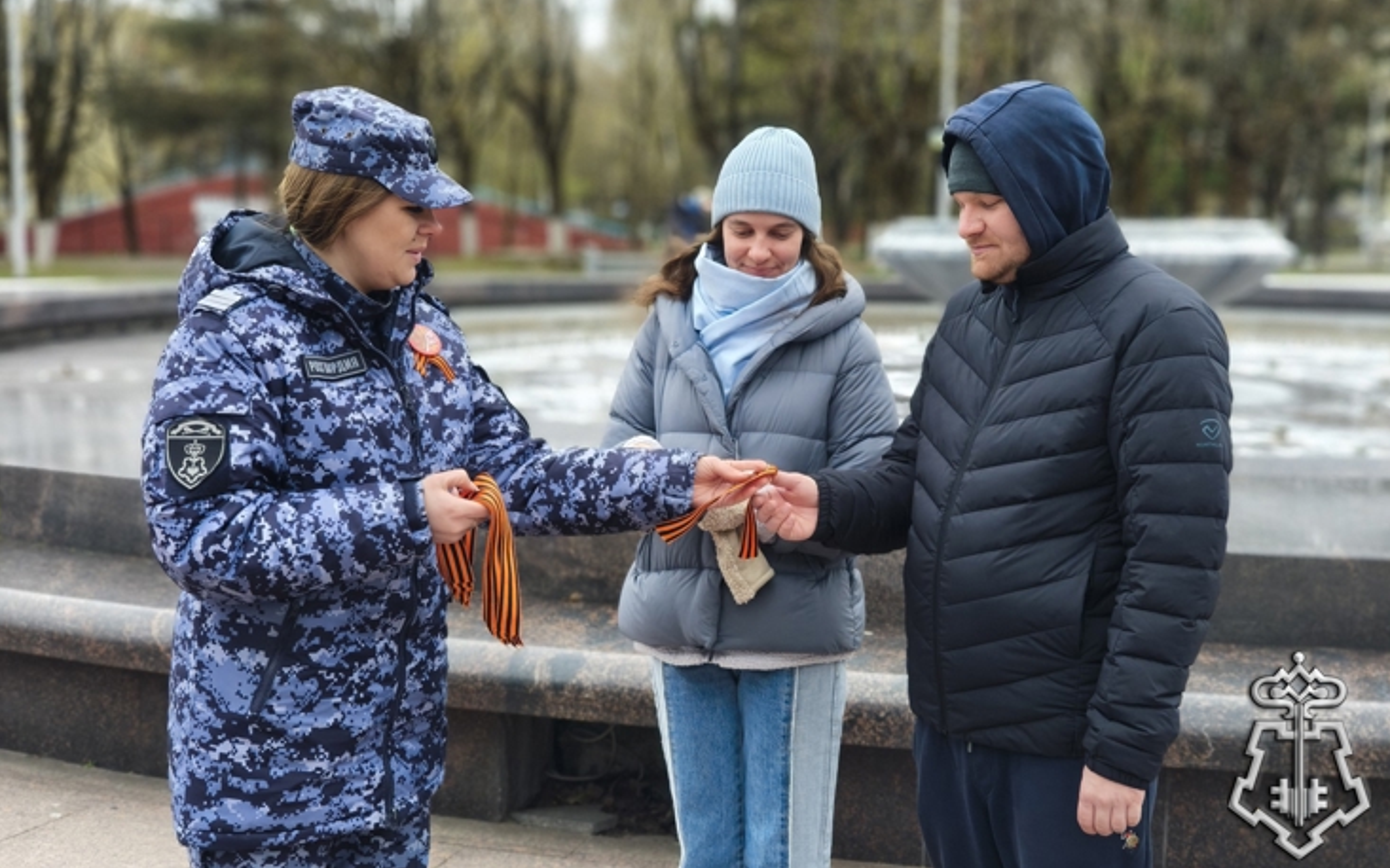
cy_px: 402
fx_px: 1856
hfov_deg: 41.1
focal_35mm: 49
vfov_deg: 26.3
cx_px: 707
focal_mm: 7.1
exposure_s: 1/1003
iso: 640
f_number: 4.5
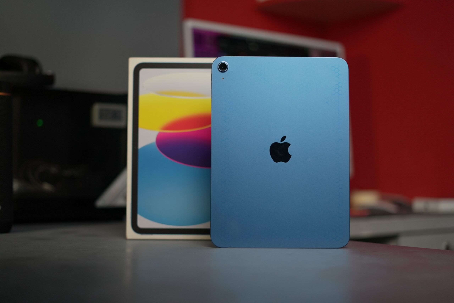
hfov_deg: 39.6
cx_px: 227
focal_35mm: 50
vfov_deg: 27.0
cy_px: 152
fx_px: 631
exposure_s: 1/100
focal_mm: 50
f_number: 1.8
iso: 640
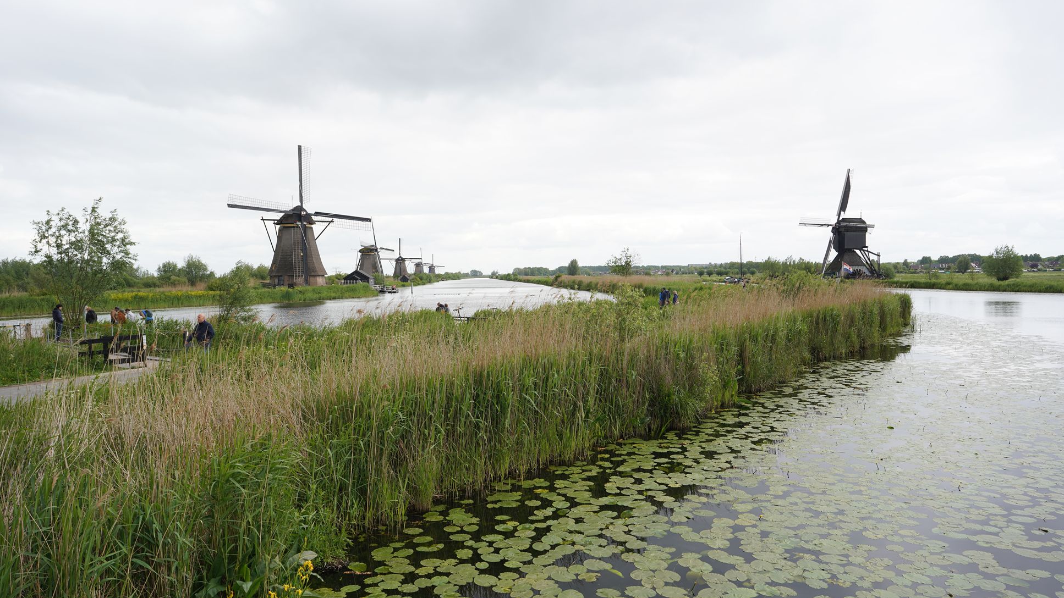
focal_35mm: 26
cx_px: 523
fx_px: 734
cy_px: 304
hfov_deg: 71.9
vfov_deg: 44.4
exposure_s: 1/100
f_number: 7.1
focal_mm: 24
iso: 100
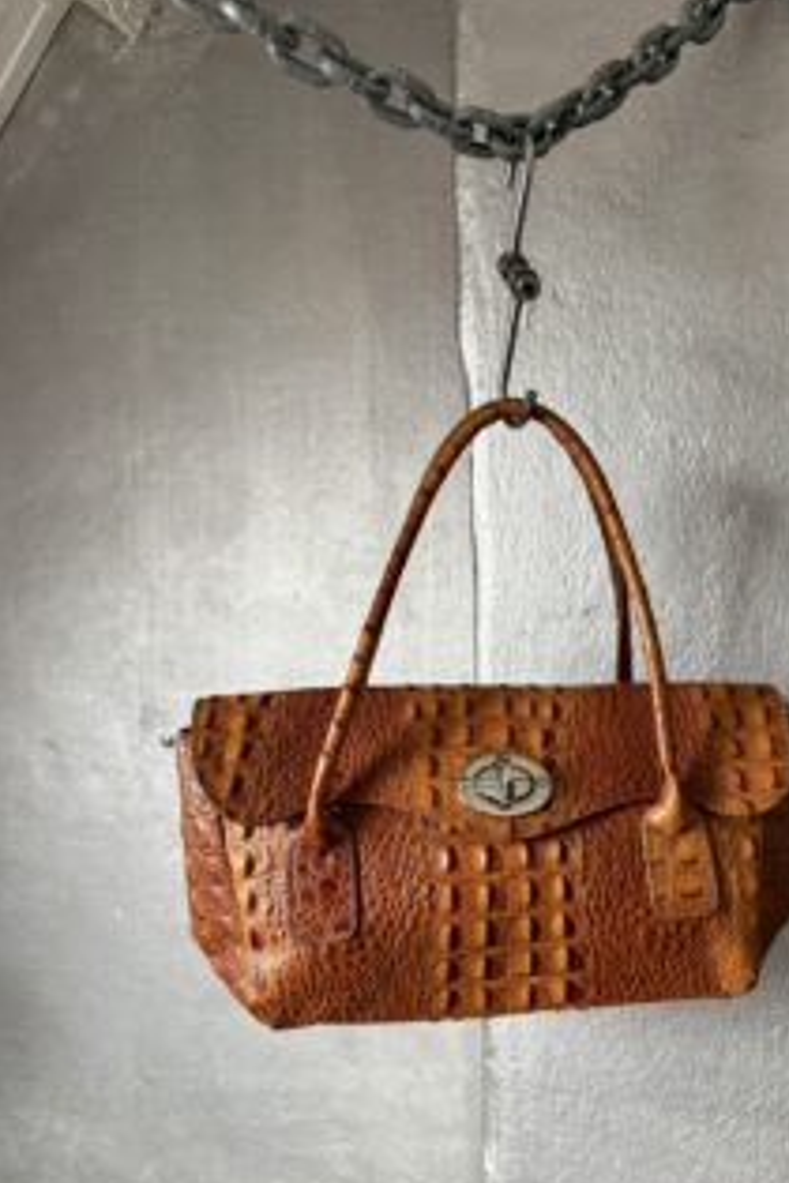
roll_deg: -1.4
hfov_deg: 46.1
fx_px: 920
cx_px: 487
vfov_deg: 65.4
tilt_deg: -1.6
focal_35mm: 28
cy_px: 637
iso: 320
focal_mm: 6.76
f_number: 1.78
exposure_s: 1/60
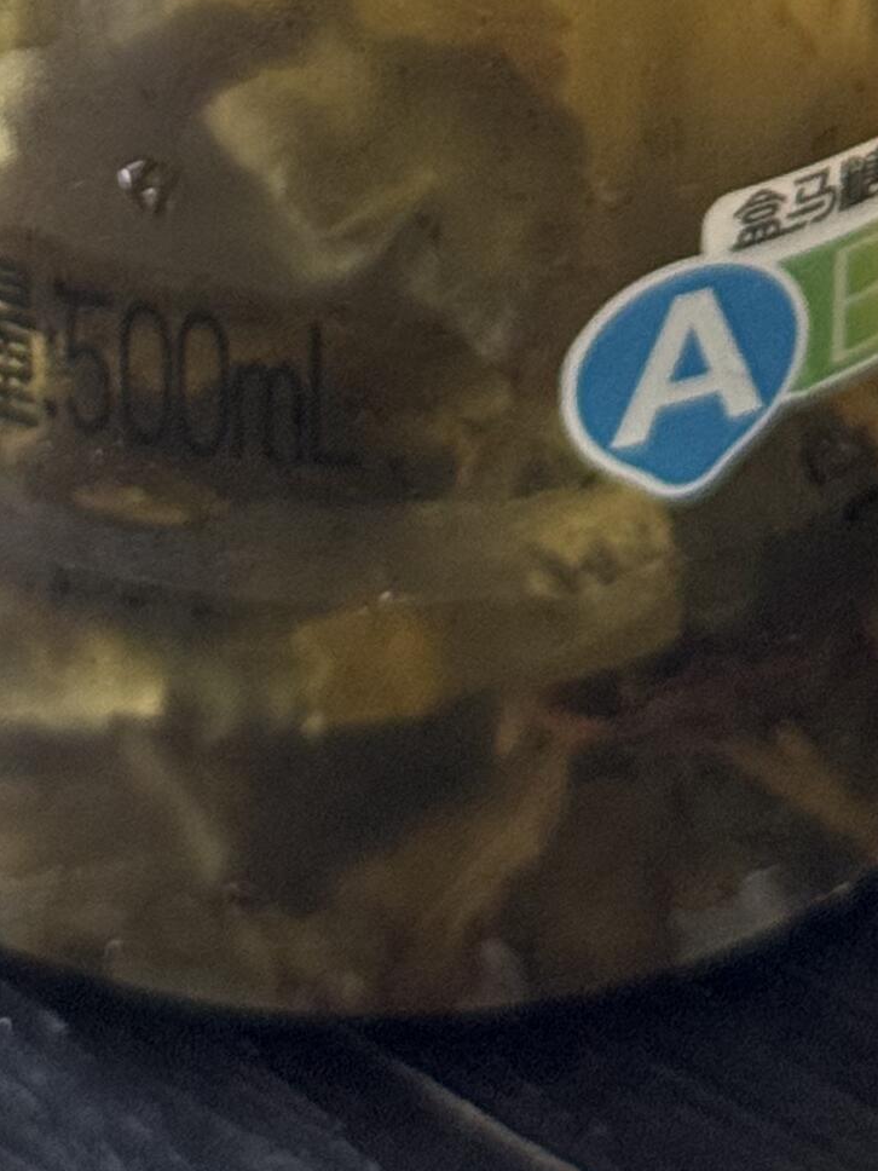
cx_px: 646
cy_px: -1103
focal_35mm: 200
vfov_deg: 9.3
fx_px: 6764
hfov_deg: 7.4
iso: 100
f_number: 1.78
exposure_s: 1/64
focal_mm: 6.76
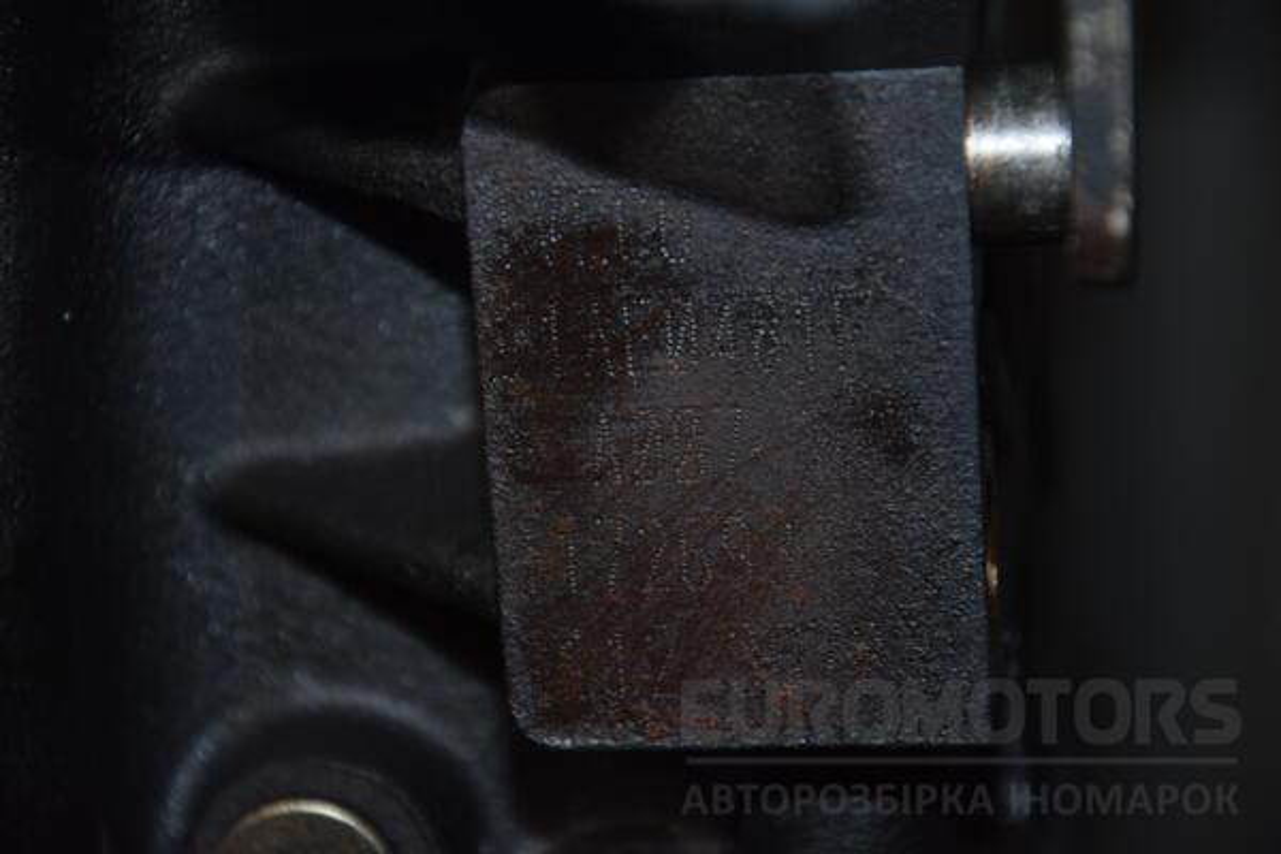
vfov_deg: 8.7
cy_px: 427
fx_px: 5604
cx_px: 640
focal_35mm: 158
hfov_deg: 13.0
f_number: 5.6
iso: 800
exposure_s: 1/60
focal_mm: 105
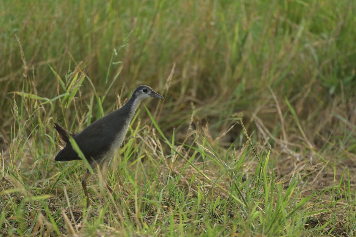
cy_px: 118
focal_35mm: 800
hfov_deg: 2.6
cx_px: 178
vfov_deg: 1.7
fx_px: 7910
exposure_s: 1/800
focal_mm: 800
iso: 1250
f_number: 7.1
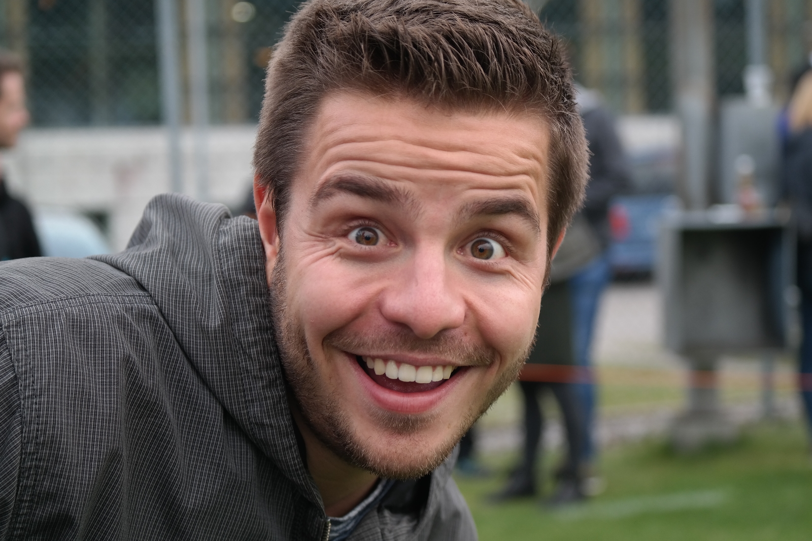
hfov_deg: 26.3
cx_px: 406
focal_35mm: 77
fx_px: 1736
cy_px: 270
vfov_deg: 17.7
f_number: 4
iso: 200
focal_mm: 50
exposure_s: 1/80
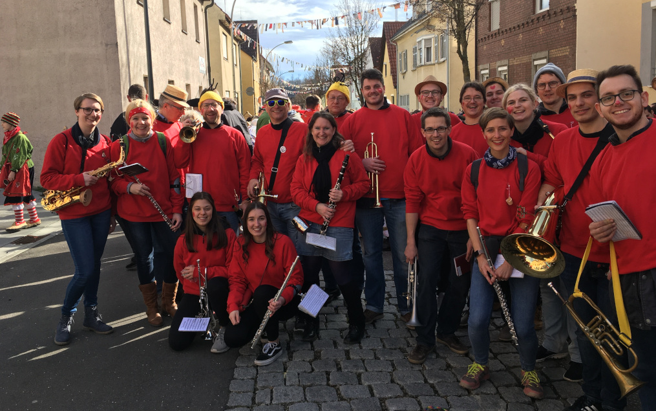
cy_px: 167
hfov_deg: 61.2
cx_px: 326
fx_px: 554
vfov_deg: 40.5
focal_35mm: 31
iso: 25
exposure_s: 1/605
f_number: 2.2
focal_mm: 4.15
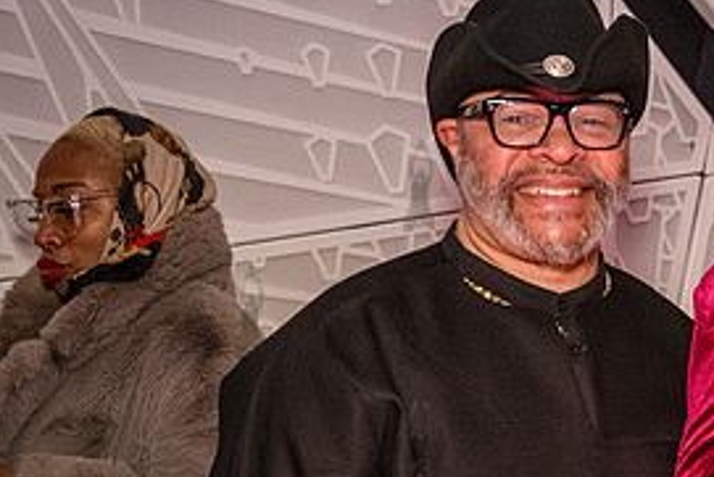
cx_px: 773
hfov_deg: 22.4
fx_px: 1707
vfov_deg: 15.8
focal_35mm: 86
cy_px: 359
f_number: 3.5
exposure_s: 1/400
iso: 10000
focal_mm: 35
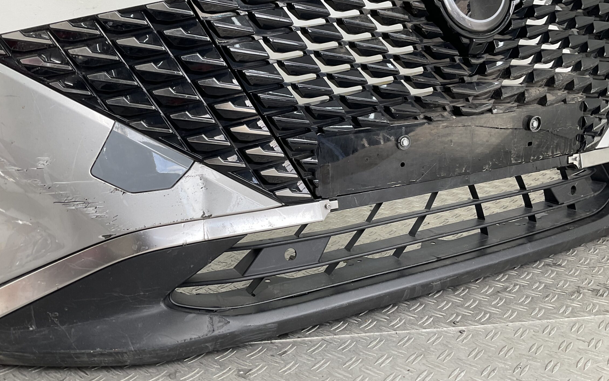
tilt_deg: -13.3
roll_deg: +0.9
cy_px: 153
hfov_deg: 55.3
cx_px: 294
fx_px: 581
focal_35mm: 35
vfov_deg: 36.2
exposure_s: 1/120
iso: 25
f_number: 1.8
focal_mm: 3
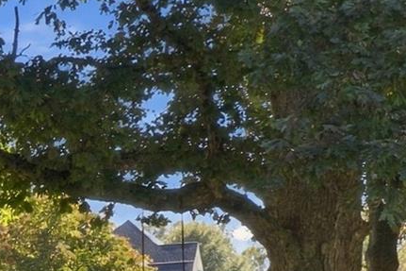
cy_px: 409
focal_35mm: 133
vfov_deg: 10.0
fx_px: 1499
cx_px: -497
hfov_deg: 12.7
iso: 100
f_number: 8
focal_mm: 10.3
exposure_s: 1/50
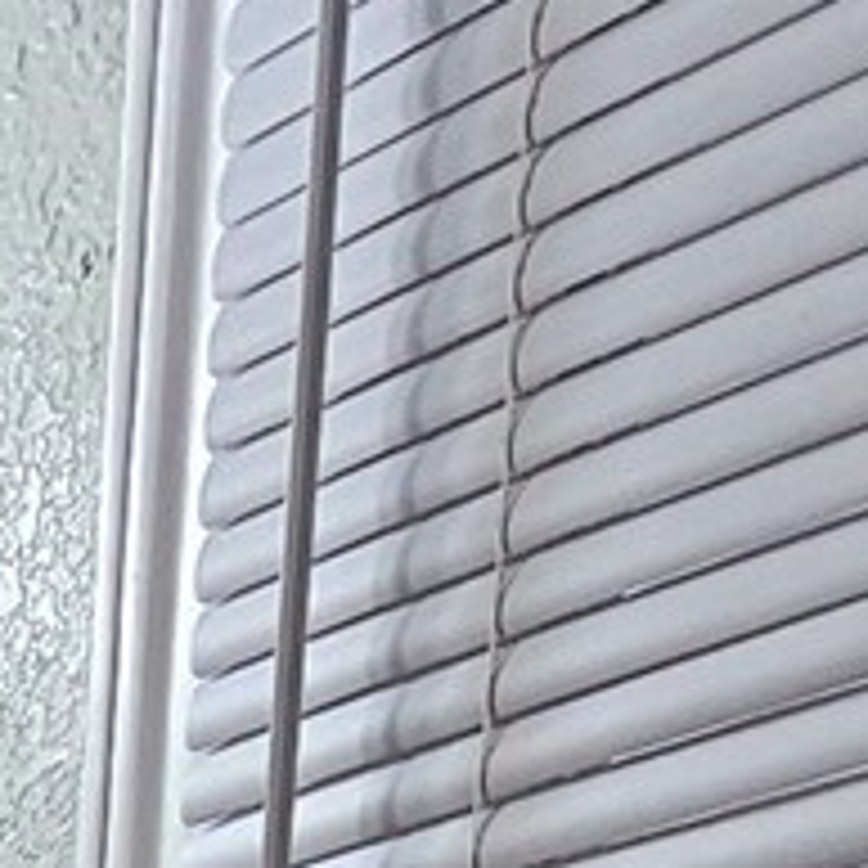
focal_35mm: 122
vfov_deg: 10.4
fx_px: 3461
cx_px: -1336
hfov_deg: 11.4
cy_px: 2564
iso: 100
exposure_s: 1/60
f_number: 2.2
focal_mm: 2.2
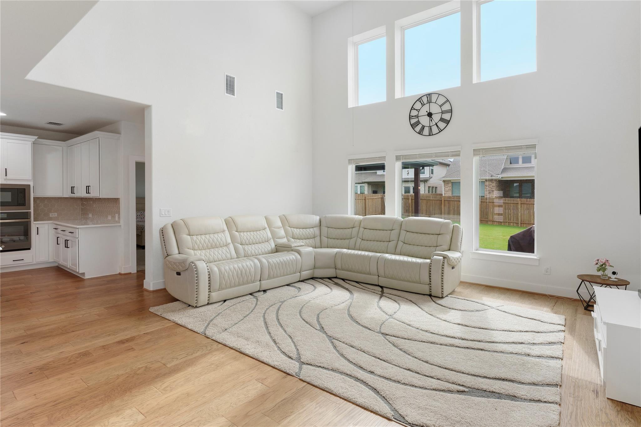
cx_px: 320
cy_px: 214
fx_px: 320
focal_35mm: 18
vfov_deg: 67.3
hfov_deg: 90.0
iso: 200
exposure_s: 1/60
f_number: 8
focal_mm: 18
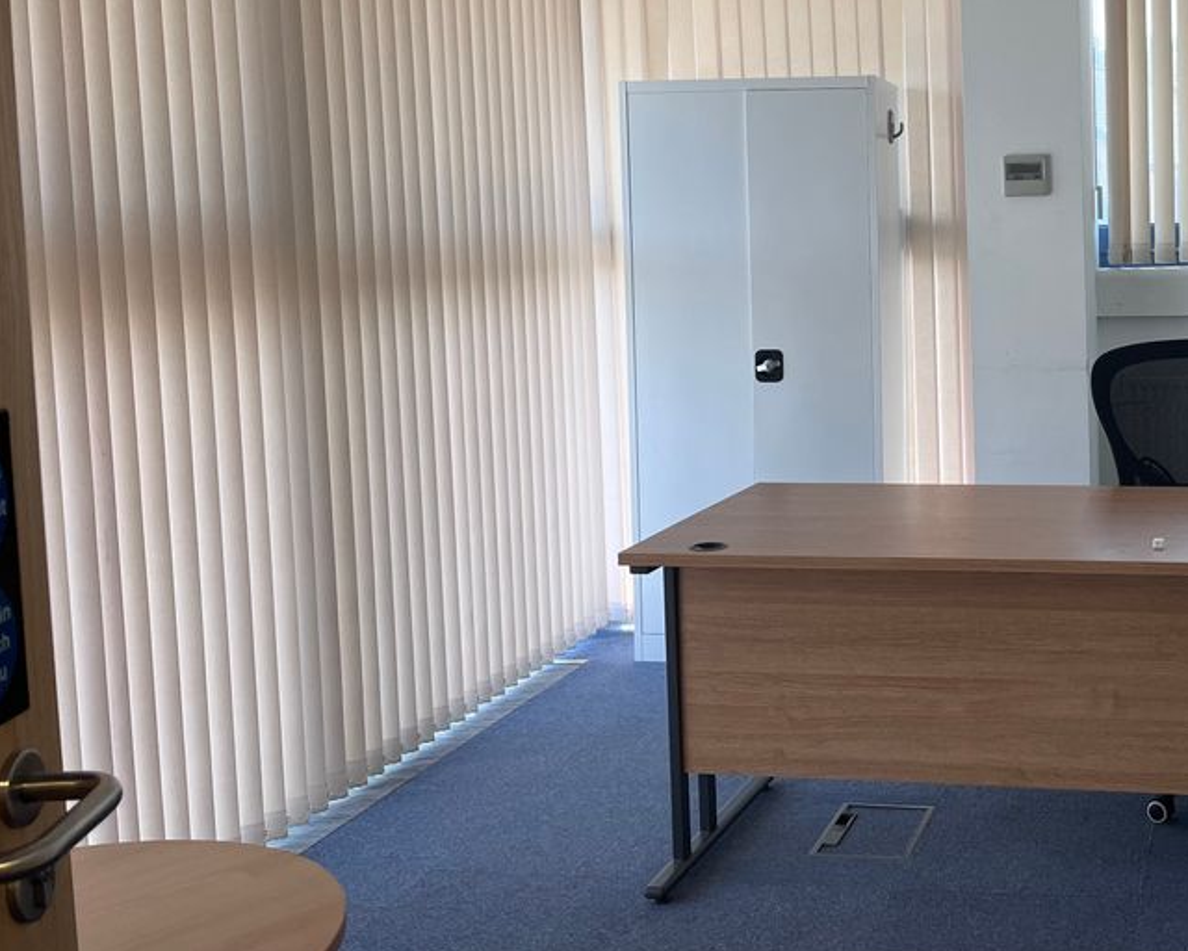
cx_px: 1012
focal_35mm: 44
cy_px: 320
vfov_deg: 33.9
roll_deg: +2.1
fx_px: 1547
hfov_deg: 39.7
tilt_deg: -4.8
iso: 80
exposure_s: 1/100
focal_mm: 5.1
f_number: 1.6
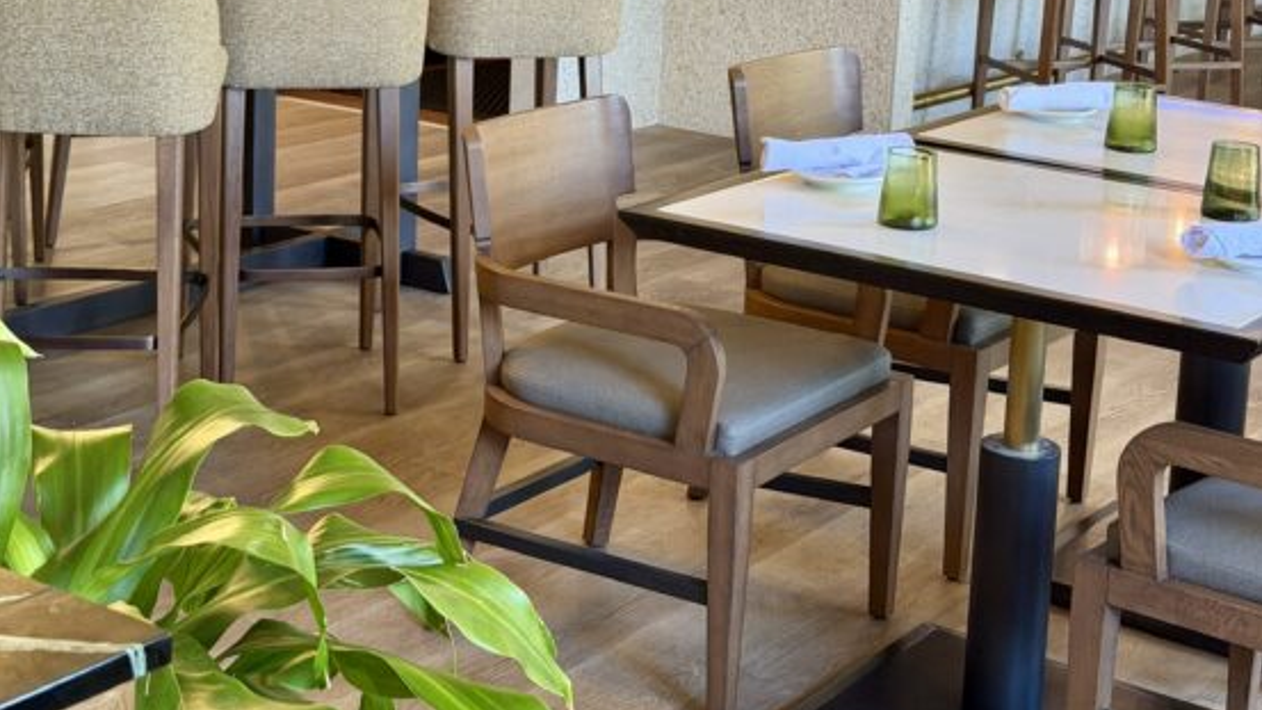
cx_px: 631
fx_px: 2342
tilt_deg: -11.3
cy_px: 114
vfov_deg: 17.1
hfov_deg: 30.2
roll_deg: -3.1
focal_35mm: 70
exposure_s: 1/60
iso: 200
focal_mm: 6.76
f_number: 1.78
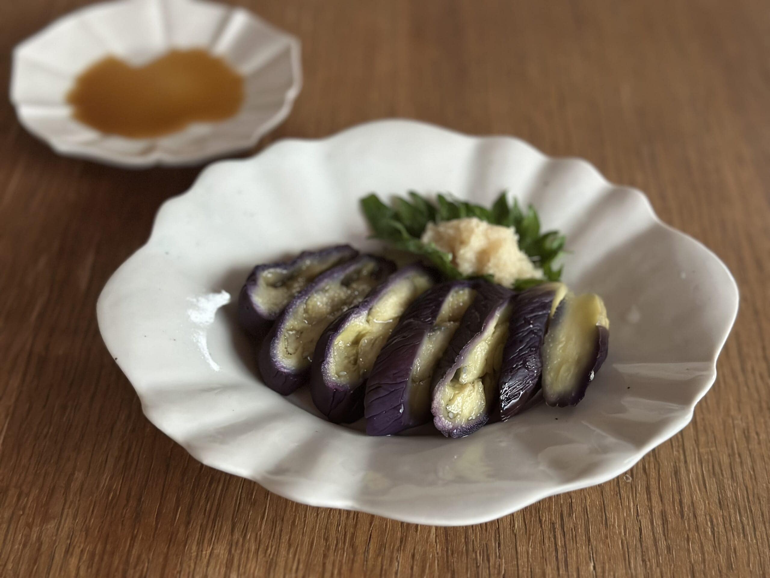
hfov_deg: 39.7
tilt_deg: -45.0
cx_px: 385
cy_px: 289
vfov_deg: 30.3
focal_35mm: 48
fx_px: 1068
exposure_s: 1/40
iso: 640
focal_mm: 6.86
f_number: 1.78
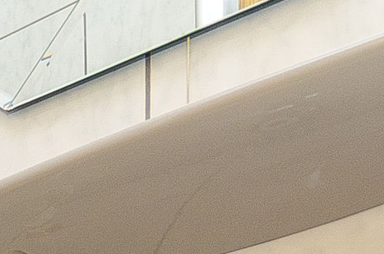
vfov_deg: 11.7
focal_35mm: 90
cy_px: 654
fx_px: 958
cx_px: -373
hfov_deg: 17.0
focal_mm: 10
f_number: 6.3
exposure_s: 1/200
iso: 200
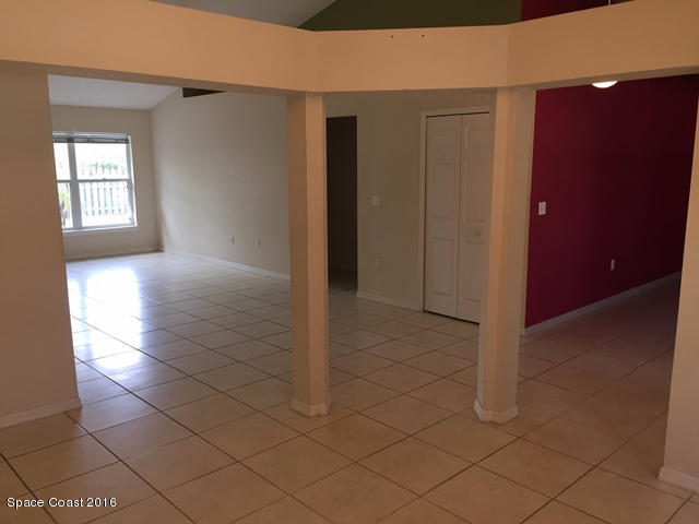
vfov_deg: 48.2
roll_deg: -1.1
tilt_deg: -9.3
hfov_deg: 61.7
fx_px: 586
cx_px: 350
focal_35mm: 29
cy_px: 262
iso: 32
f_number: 2.2
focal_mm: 4.15
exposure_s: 1/30
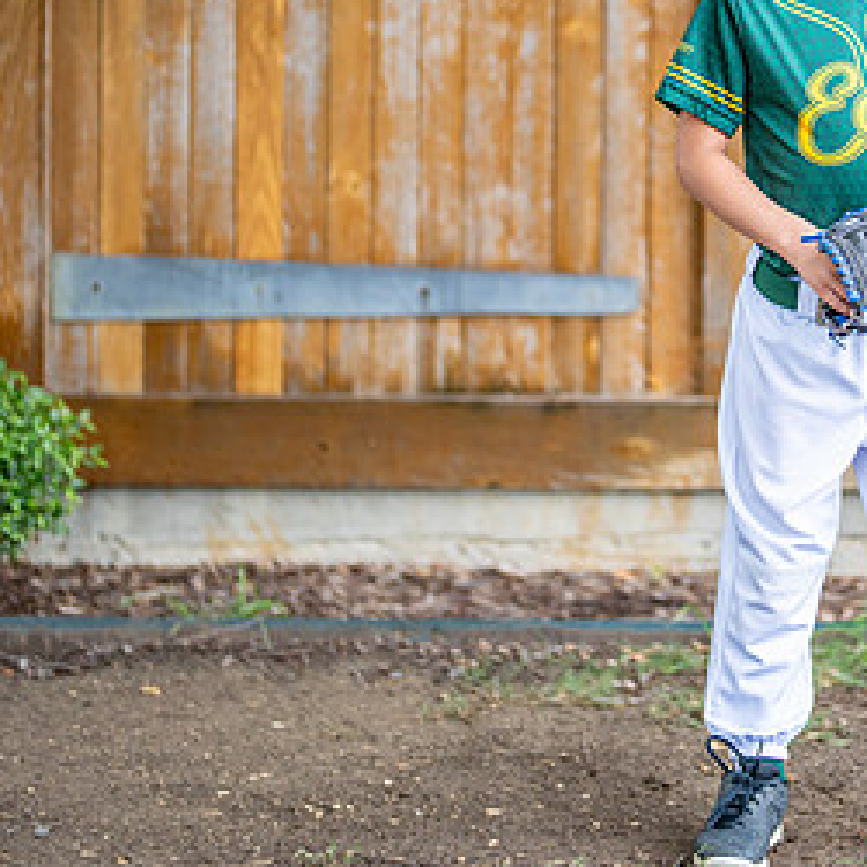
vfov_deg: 14.3
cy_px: 166
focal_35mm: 121
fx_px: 3429
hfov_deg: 14.2
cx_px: 844
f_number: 1.2
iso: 320
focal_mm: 50
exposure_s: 1/1000
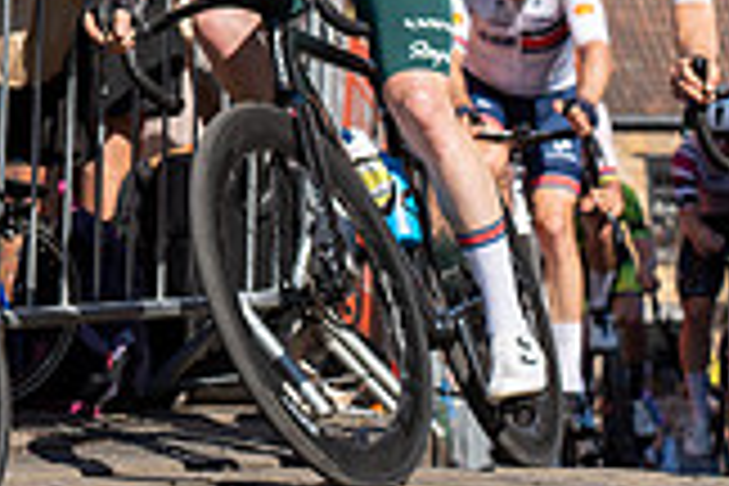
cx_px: -504
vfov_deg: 6.8
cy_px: -245
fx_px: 4050
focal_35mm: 200
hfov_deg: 9.8
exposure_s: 1/1000
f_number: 3.5
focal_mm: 56
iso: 100
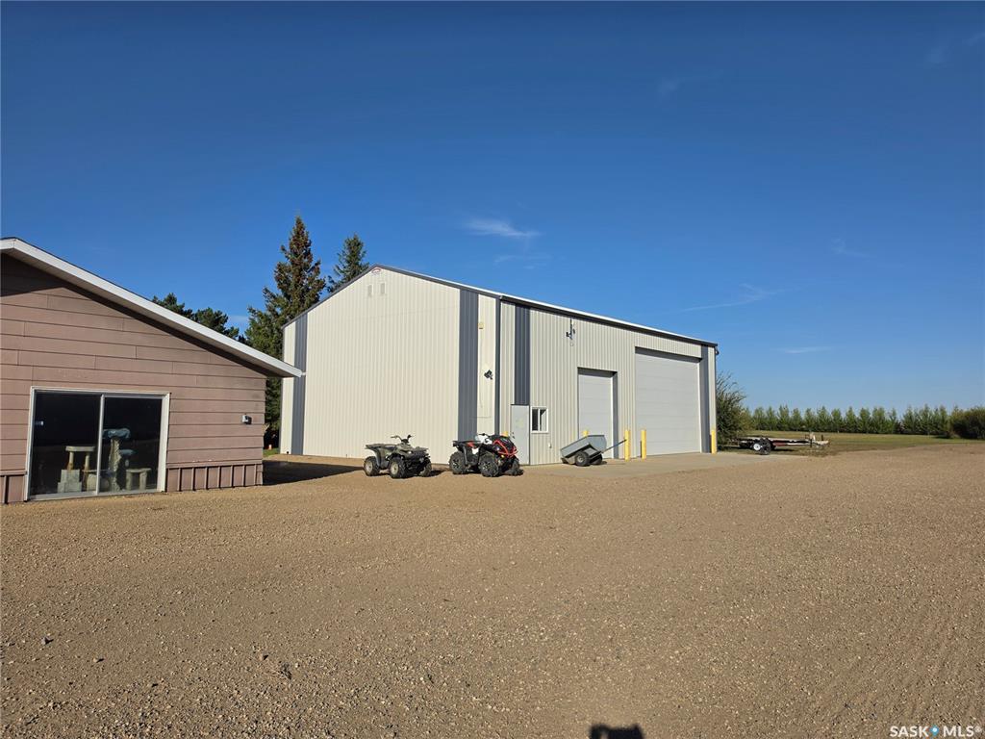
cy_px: 370
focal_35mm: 23
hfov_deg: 73.9
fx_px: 654
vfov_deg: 58.9
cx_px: 492
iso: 40
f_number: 1.4
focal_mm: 6.5
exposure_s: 1/7939
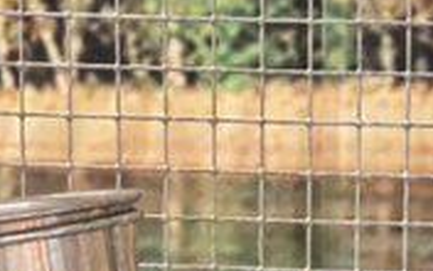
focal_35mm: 266
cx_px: 373
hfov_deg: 7.9
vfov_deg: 4.8
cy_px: 573
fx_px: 3139
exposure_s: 1/33
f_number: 3
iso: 1250
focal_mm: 14.92
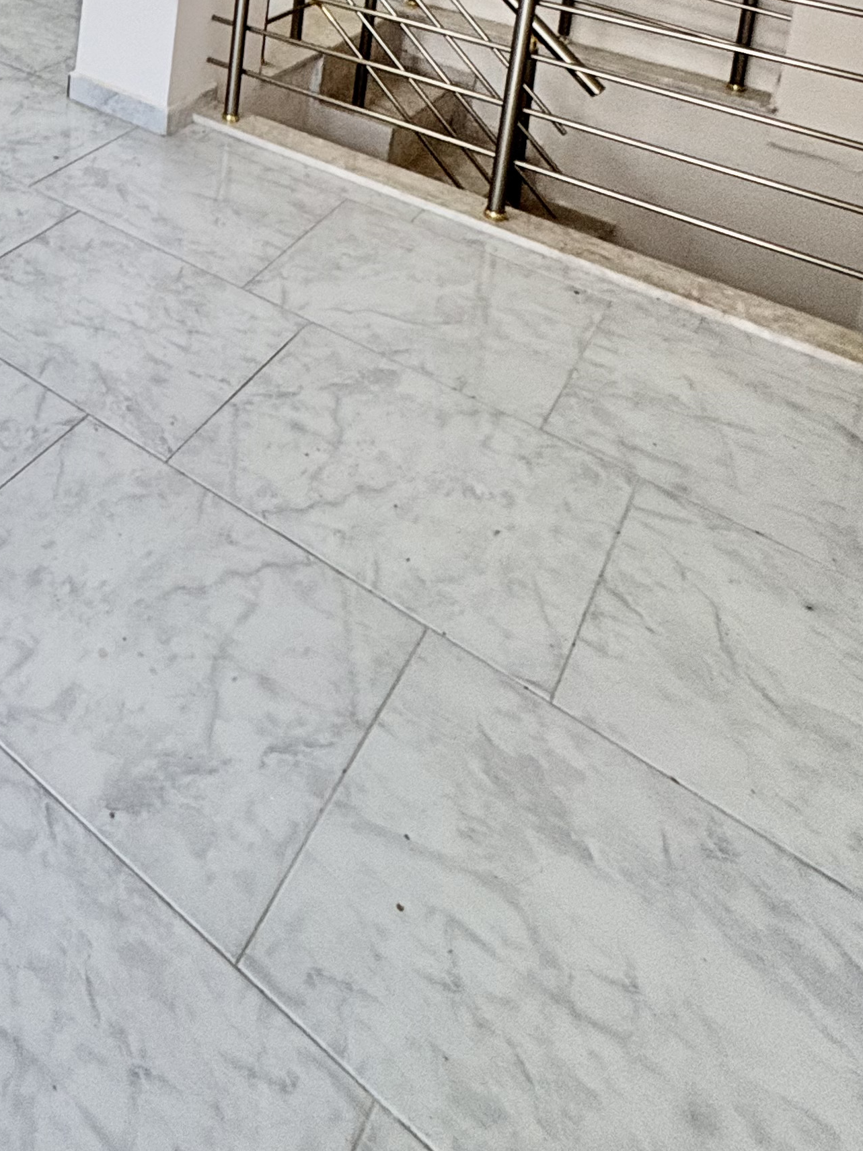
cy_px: -190
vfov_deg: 40.9
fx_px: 1097
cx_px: -101
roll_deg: -3.2
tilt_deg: -10.4
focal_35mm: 33
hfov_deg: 36.0
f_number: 2.2
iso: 160
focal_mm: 2.22
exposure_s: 1/100
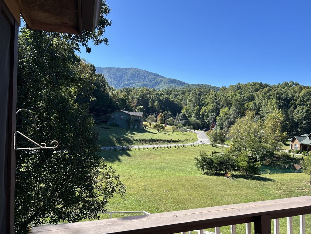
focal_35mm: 26
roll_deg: +0.0
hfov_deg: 67.3
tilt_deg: +0.2
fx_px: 234
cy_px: 117
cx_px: 156
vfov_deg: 53.1
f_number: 1.5
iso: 50
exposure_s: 1/2404
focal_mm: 5.7
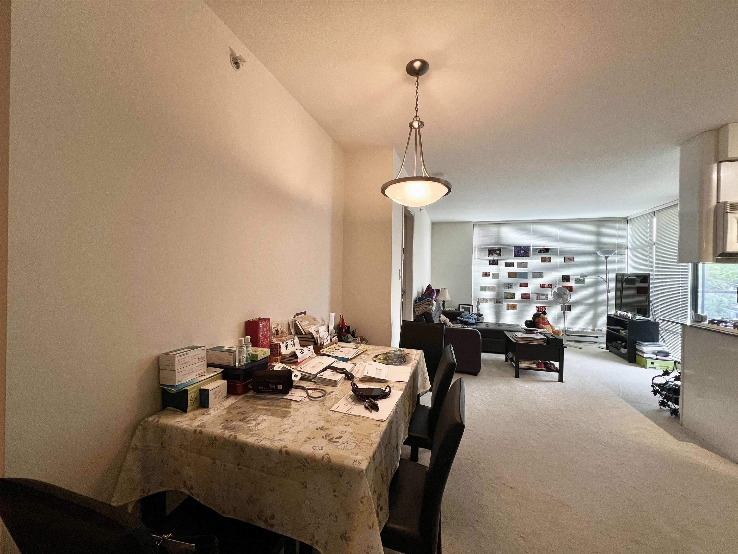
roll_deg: -1.3
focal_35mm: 13
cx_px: 369
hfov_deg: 106.2
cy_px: 277
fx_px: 277
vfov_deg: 89.9
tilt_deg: -0.7
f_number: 1.8
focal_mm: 1.57
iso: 100
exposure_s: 1/120
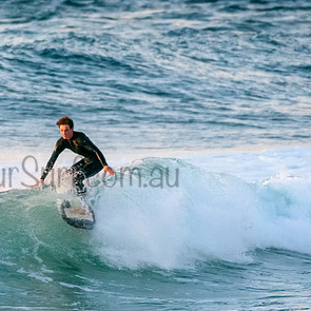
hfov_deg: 1.4
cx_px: 67
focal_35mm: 1254
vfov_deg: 1.4
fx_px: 12746
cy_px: 163
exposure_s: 1/1600
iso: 3200
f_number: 5.6
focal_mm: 500
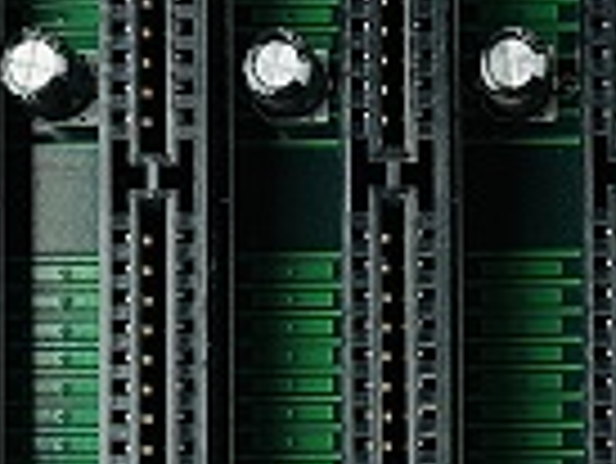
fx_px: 3153
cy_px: 437
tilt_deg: -86.6
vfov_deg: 8.4
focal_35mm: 177
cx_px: 629
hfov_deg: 11.0
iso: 80
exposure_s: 1/120
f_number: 1.78
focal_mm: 6.86
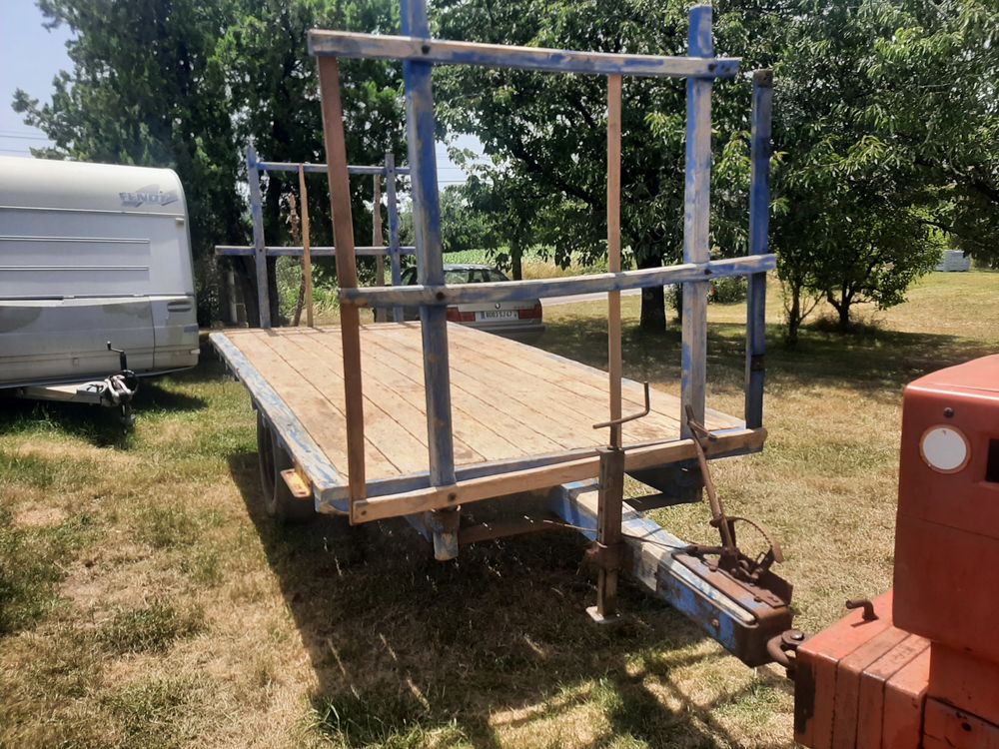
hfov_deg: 67.3
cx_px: 500
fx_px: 750
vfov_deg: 53.1
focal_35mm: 26
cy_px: 374
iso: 40
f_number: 1.7
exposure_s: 1/1883
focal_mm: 3.93
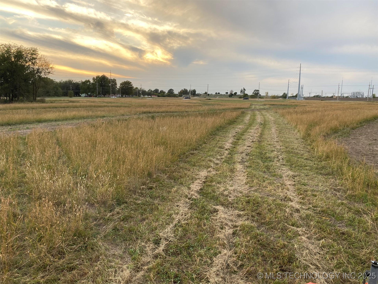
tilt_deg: -8.7
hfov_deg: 67.3
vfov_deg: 53.1
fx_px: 284
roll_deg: -2.1
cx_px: 189
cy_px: 142
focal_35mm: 26
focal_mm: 4.25
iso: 32
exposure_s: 1/125
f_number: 1.8
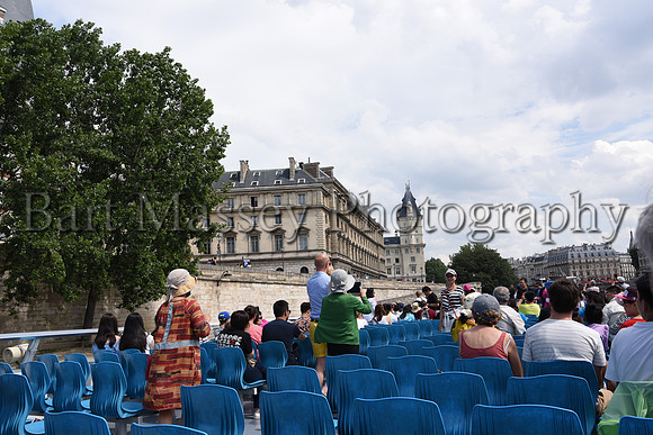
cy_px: 218
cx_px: 326
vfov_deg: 46.4
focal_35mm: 28
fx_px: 508
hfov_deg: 65.5
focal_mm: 28
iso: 100
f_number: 11
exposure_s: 1/125
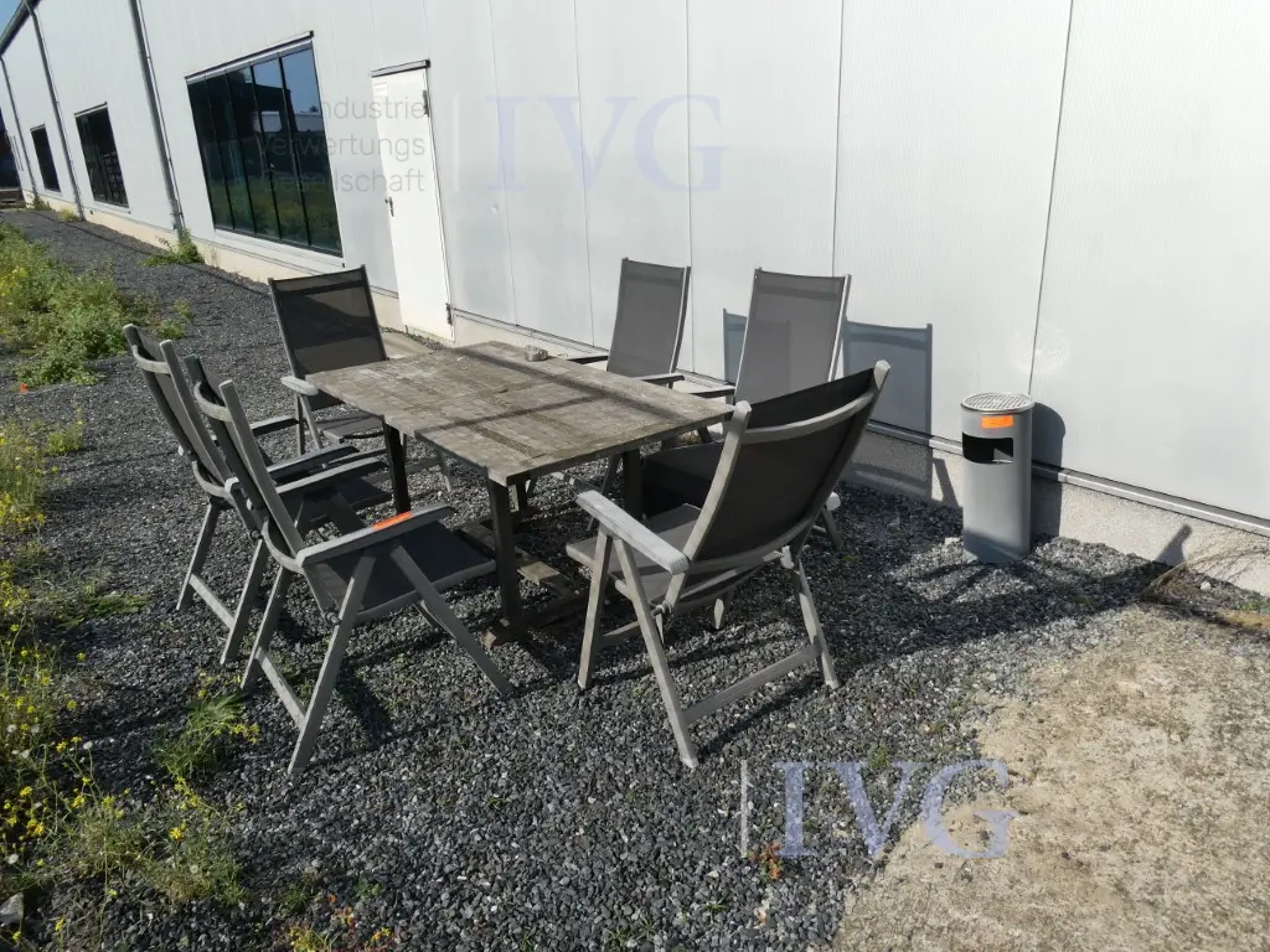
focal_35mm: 24
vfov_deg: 56.8
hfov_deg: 71.6
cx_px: 635
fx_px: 881
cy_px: 476
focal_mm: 4.3
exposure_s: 1/1000
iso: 80
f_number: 4
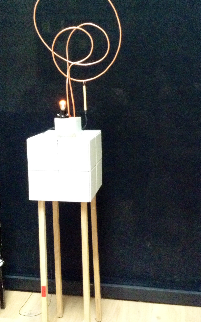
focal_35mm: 45
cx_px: 115
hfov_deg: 28.5
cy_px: 128
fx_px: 395
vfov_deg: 44.1
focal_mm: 3.3
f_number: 2.4
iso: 400
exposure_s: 1/15
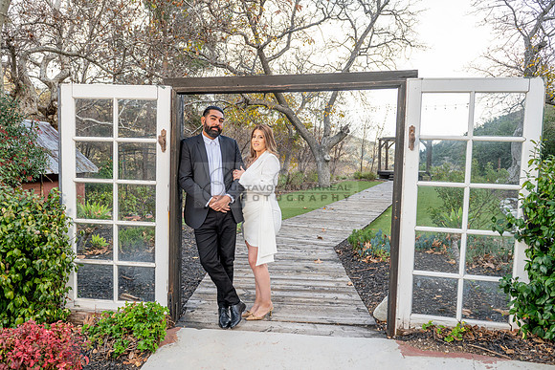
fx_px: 391
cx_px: 262
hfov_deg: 70.7
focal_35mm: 25
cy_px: 174
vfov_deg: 50.6
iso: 200
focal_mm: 24
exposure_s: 1/125
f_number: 5.6
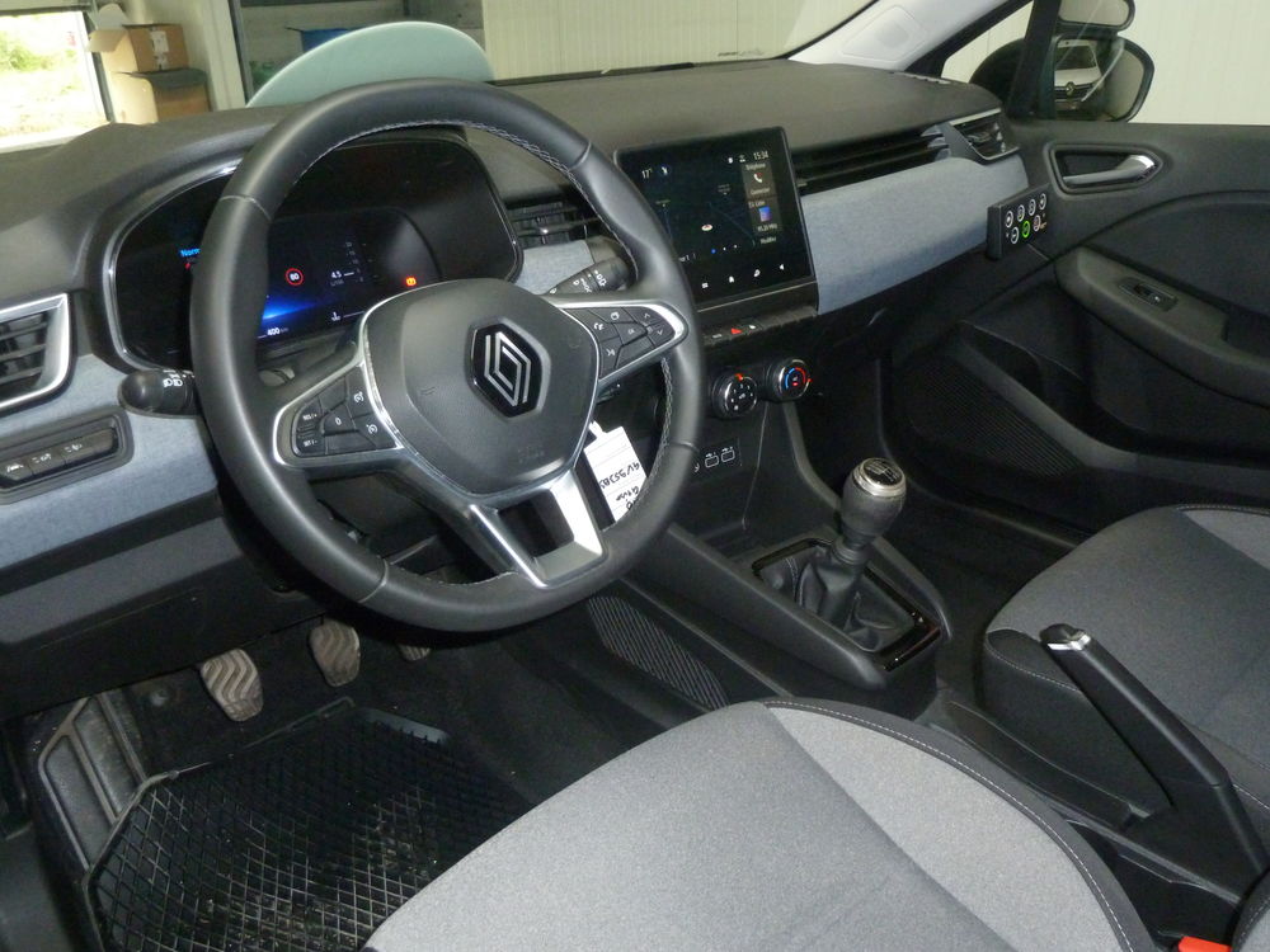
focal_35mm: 29
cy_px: 476
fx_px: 1064
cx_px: 635
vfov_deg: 48.2
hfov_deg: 61.7
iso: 400
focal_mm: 4.7
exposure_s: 1/30
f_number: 3.4
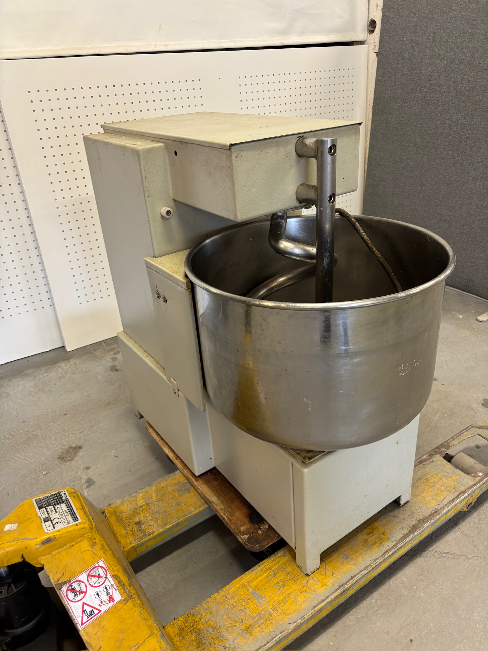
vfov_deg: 67.3
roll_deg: +1.0
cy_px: 326
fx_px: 489
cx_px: 244
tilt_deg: -29.3
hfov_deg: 53.1
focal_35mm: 26
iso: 100
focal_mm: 5.96
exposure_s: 1/50
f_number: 1.6
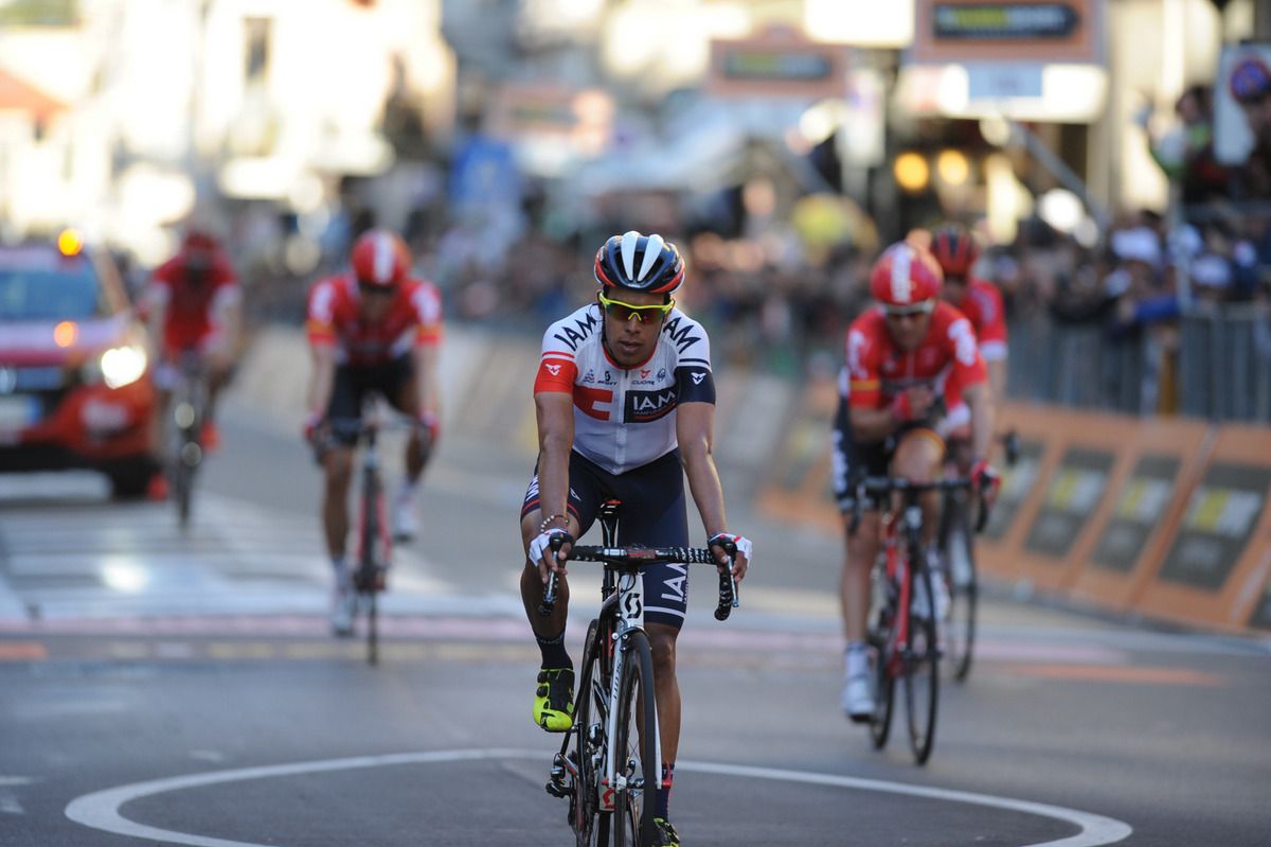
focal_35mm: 300
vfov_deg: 4.6
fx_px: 10587
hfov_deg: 6.9
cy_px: 424
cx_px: 636
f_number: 2.8
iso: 800
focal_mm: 300
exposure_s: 1/2000
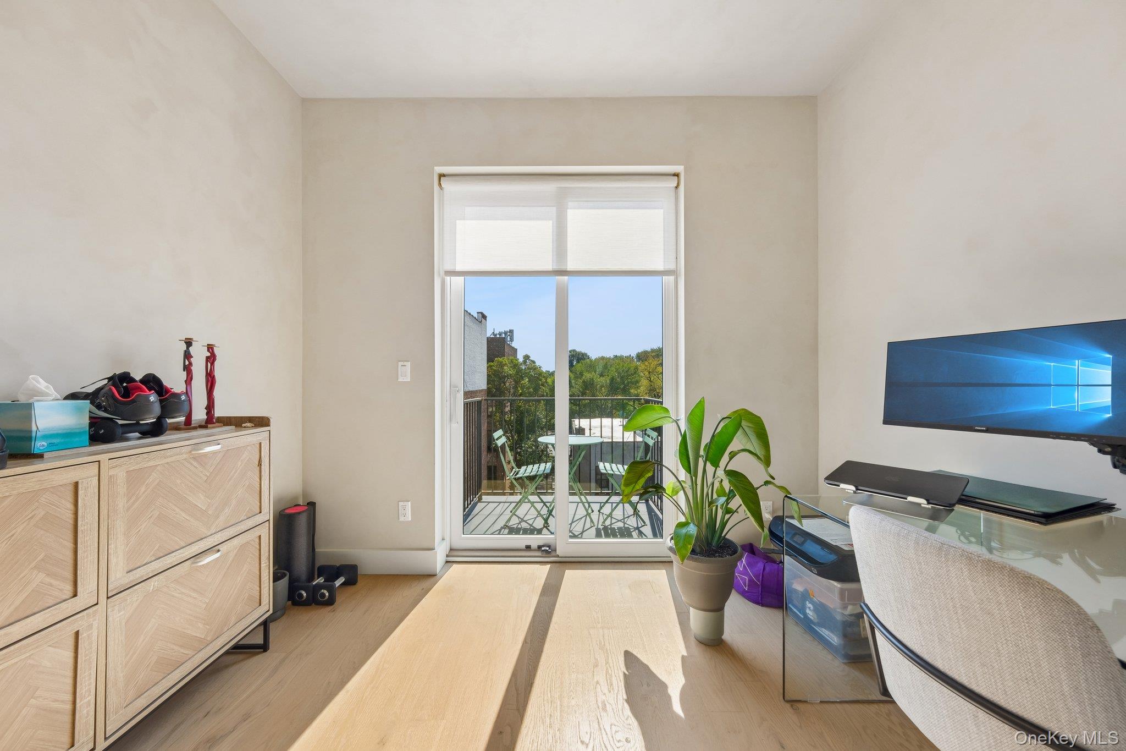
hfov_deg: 112.6
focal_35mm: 12
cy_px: 376
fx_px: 375
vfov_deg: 90.0
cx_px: 563
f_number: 8
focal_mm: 8
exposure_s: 1/80
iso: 200
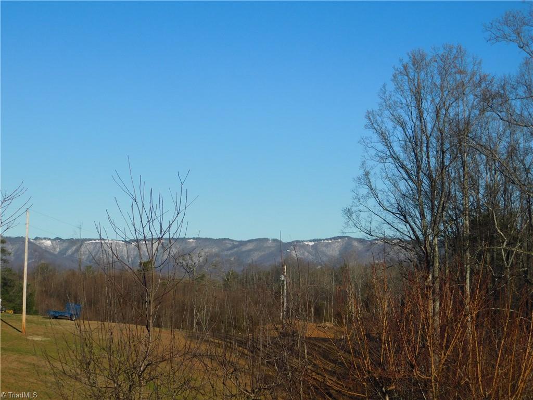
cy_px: 200
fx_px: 1016
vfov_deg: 22.3
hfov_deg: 29.4
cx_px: 266
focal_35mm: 66
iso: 125
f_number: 8.4
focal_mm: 11.7
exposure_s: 1/400
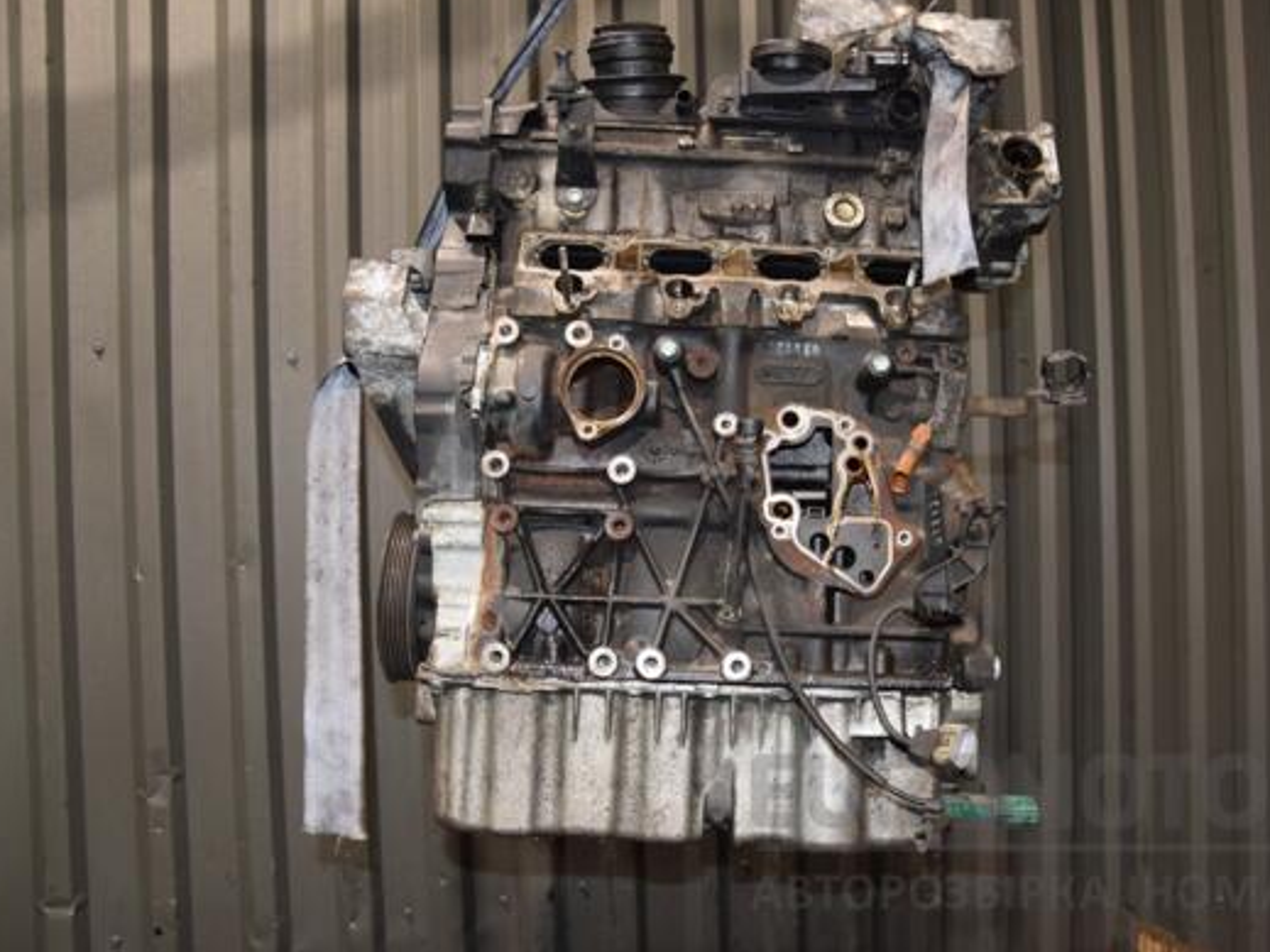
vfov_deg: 46.8
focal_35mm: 30
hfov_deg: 59.8
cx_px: 705
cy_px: 465
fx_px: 1100
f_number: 5
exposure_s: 1/60
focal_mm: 18
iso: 800
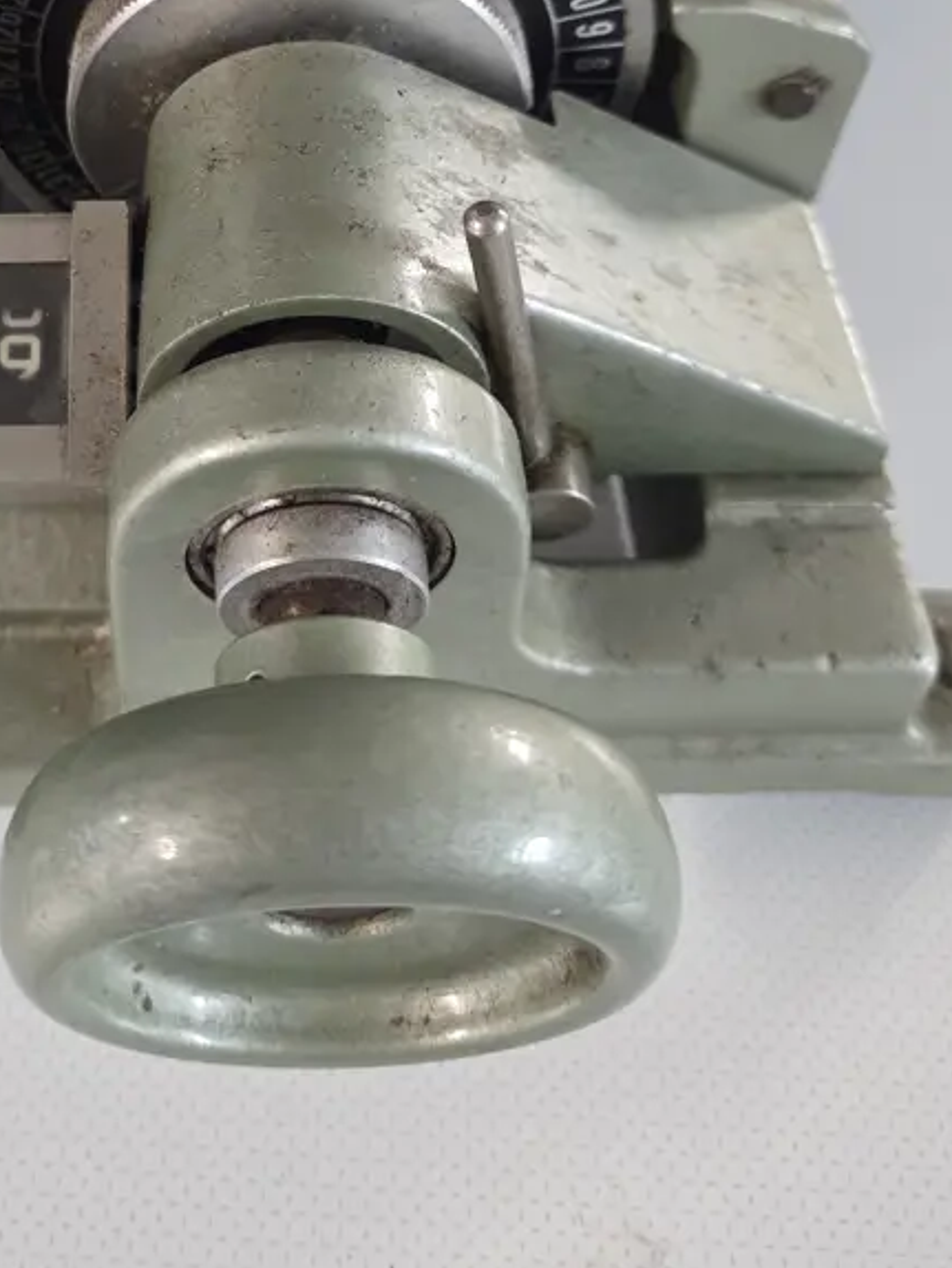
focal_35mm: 41
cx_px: 261
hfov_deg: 34.6
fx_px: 1502
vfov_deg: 42.6
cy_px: 166
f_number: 1.8
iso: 1000
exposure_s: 1/100
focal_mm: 5.4
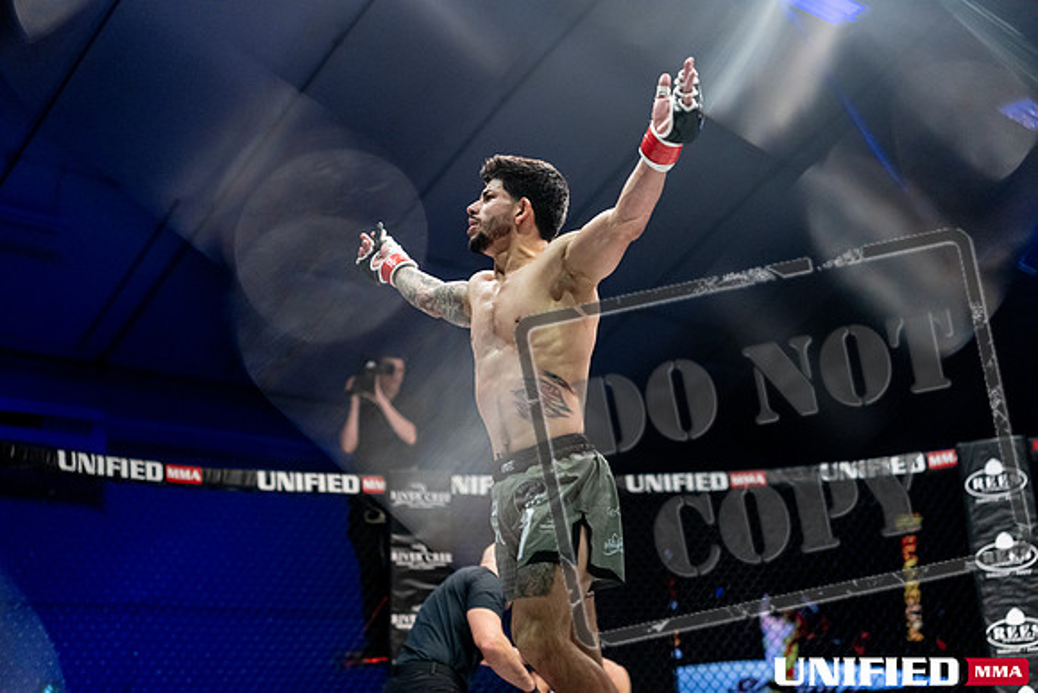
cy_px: 346
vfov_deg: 27.0
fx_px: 1442
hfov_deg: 39.6
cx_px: 519
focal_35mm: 50
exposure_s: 1/1250
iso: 3200
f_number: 2
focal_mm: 50
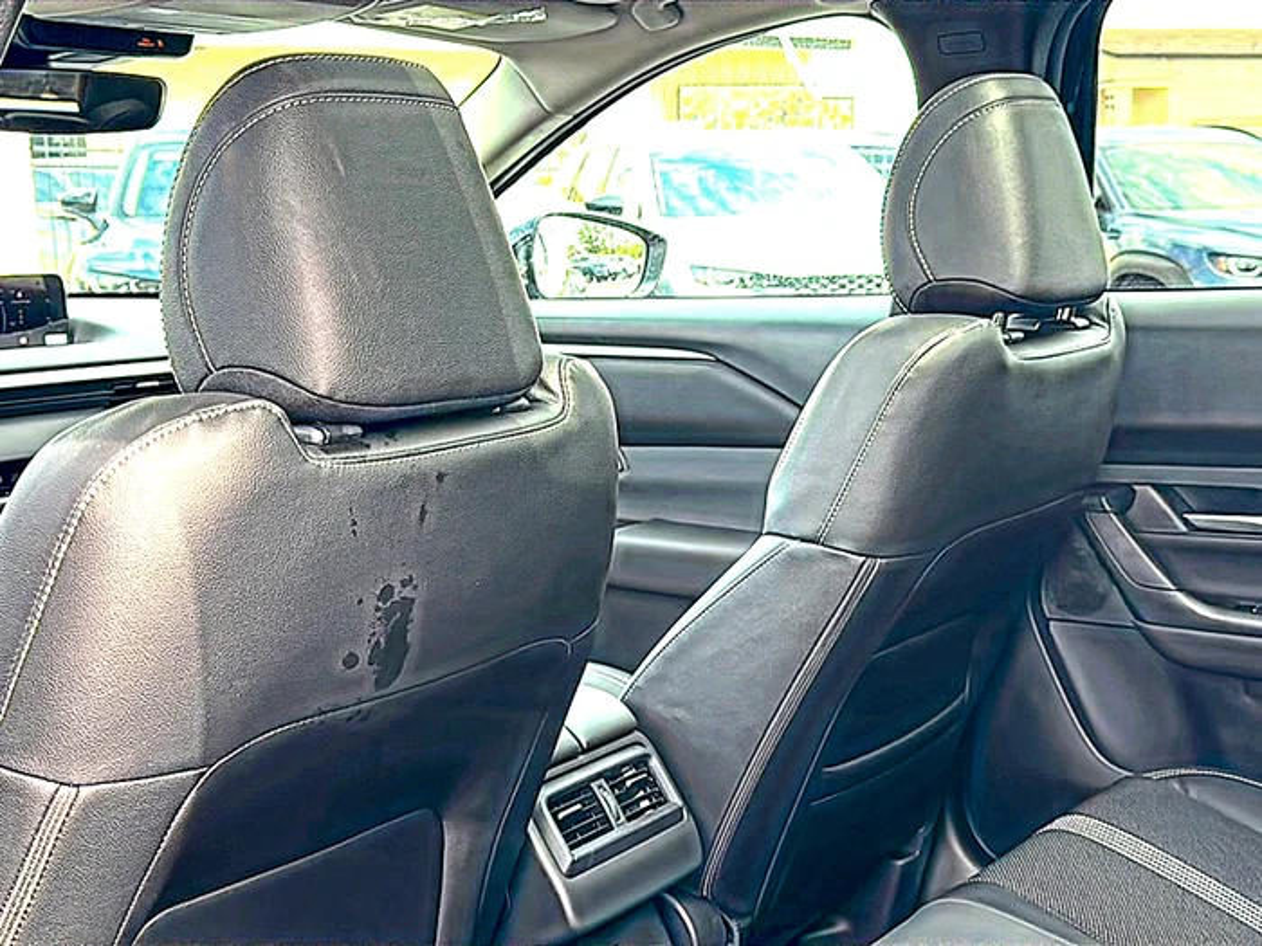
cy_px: 473
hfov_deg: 47.9
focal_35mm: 39
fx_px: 1422
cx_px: 631
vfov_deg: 36.8
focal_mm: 6.86
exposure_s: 1/274
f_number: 1.78
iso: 100
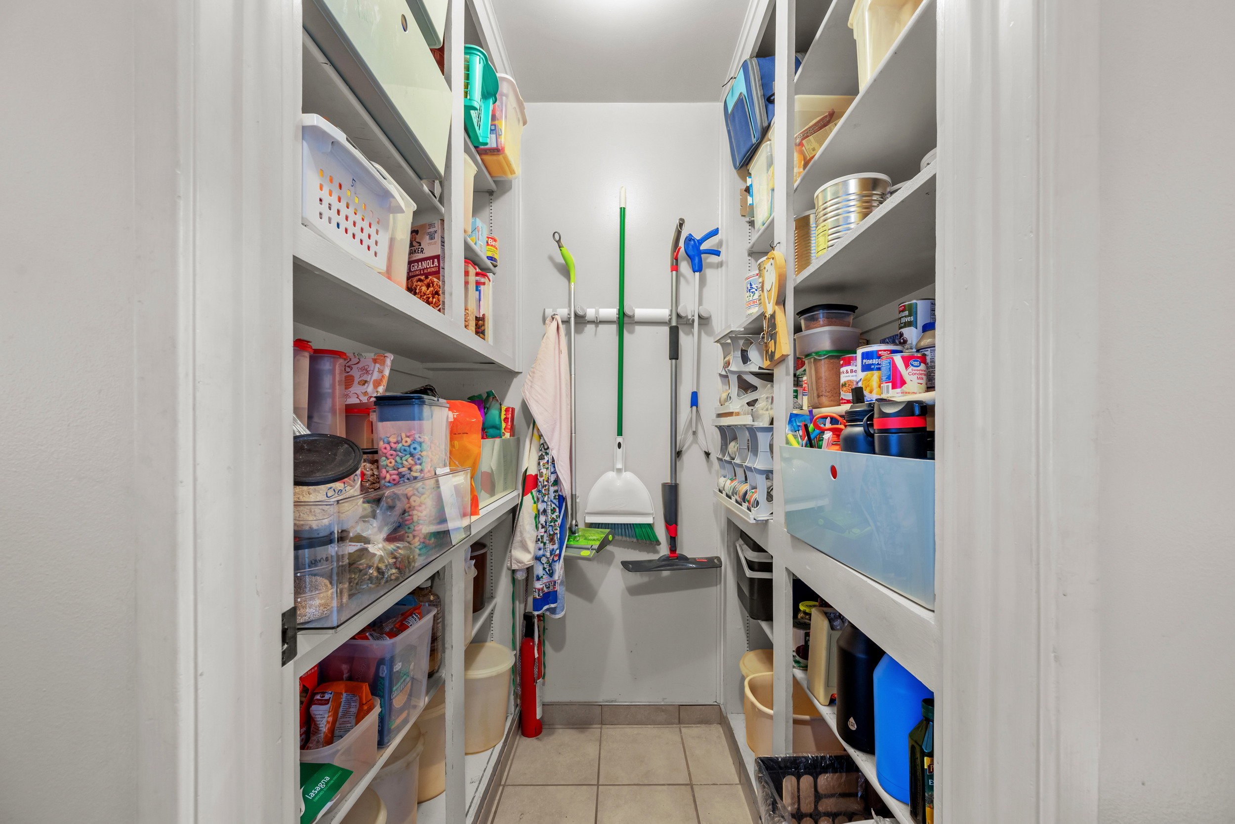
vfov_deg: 81.3
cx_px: 618
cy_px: 412
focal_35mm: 14
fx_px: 480
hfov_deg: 104.2
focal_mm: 14
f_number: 8
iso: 500
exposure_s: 1.6
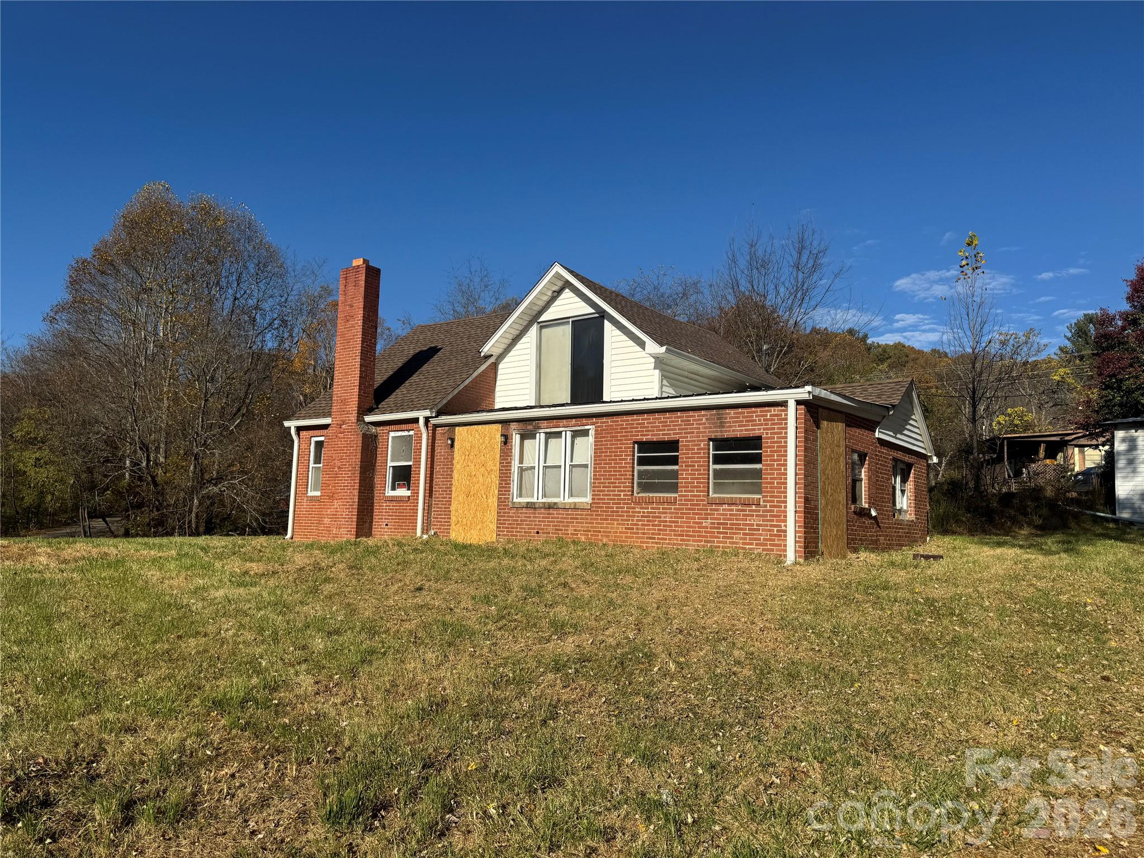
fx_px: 793
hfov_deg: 71.6
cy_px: 429
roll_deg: -1.4
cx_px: 572
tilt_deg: +5.5
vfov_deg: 56.8
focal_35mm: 24
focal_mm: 6.76
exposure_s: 1/5348
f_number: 1.78
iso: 80
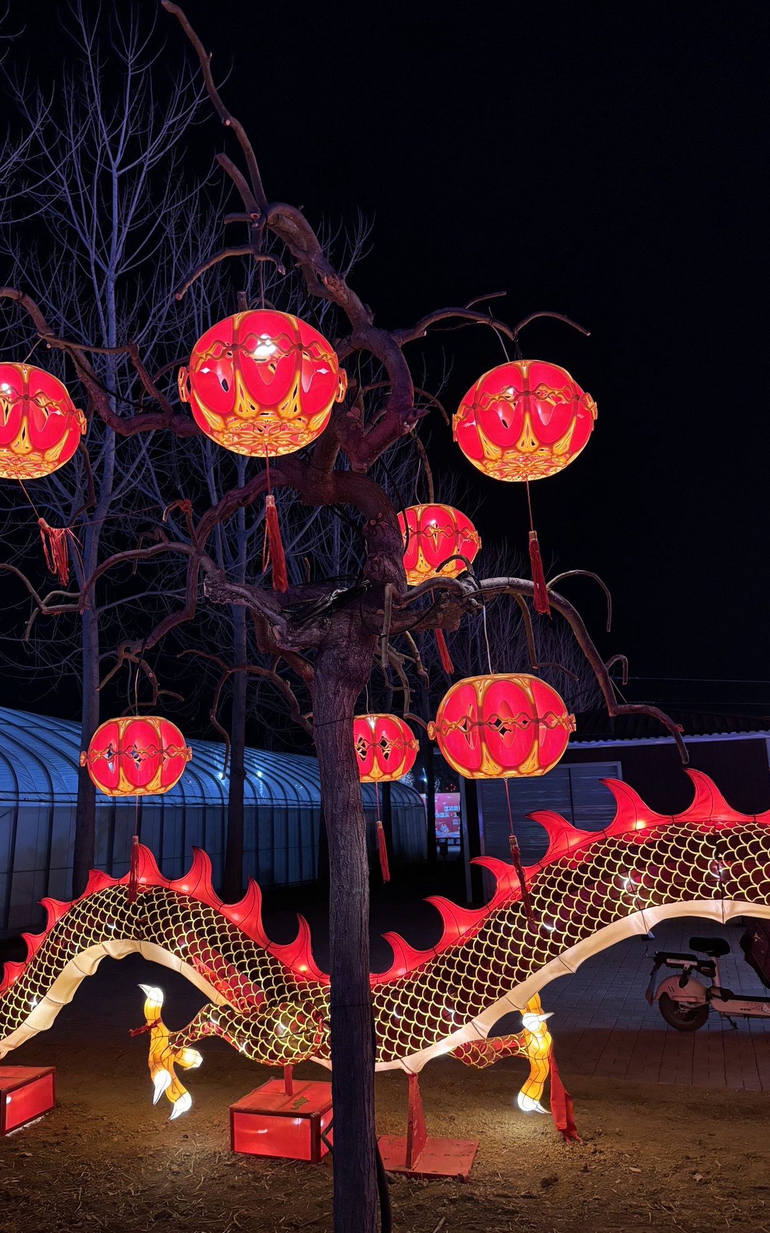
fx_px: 940
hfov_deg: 44.3
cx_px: 310
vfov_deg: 66.5
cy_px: 622
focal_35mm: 28
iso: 400
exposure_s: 1/33
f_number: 1.6
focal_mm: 5.96
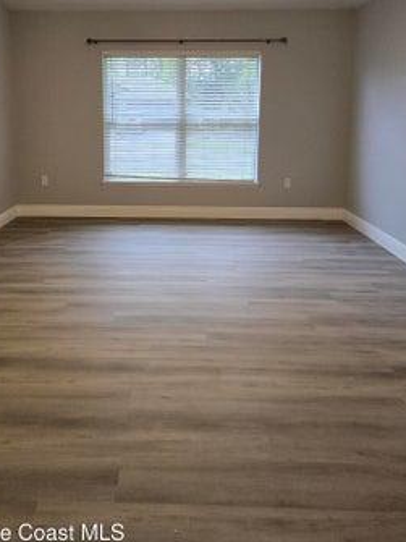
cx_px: 168
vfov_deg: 54.2
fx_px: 516
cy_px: 180
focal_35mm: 33
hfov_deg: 42.8
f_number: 1.8
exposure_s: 1/120
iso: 320
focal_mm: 5.4
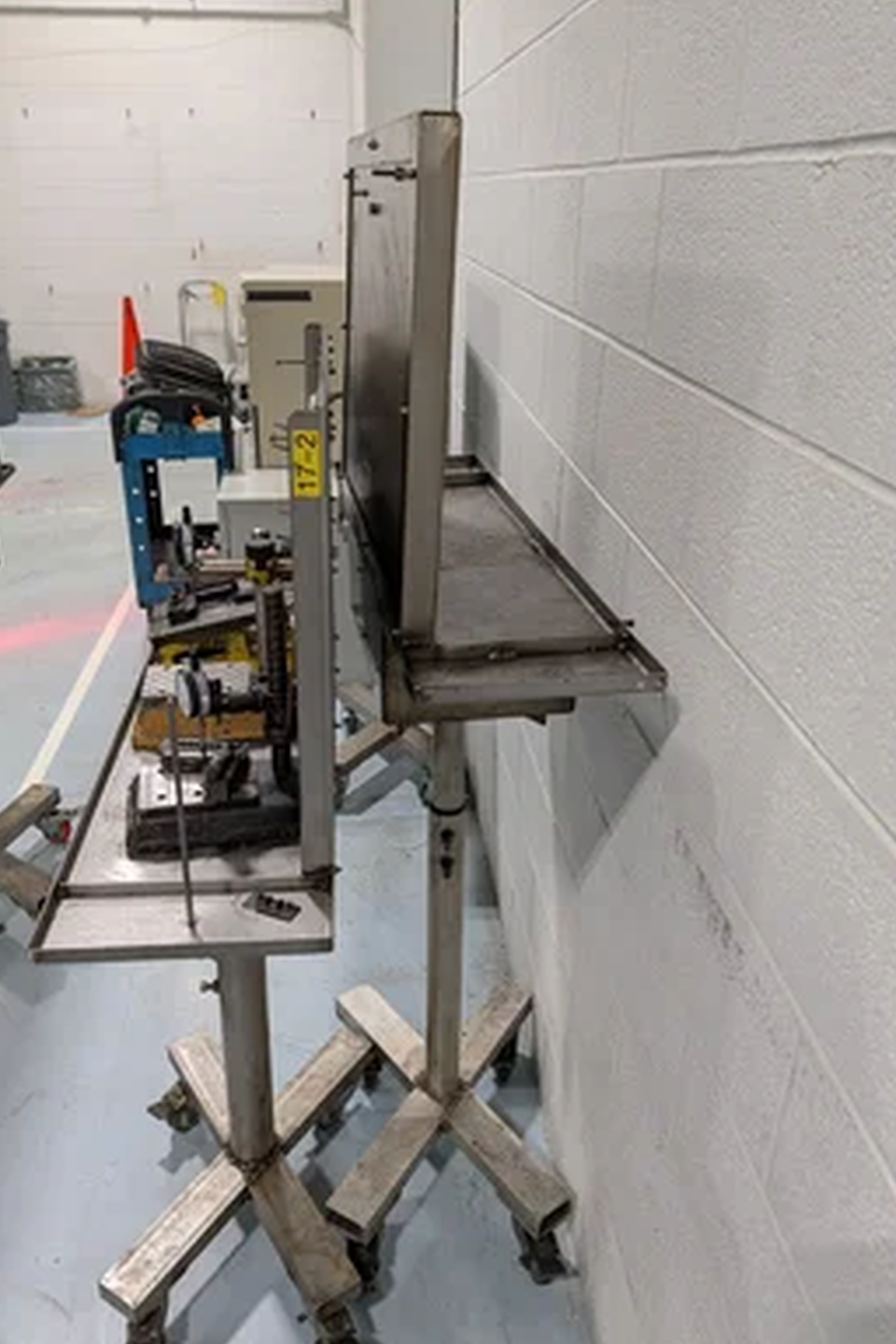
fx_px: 971
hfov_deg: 49.5
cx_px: 436
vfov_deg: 69.4
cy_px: 682
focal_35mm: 26
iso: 19
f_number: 1.68
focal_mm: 6.9
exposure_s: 1/247
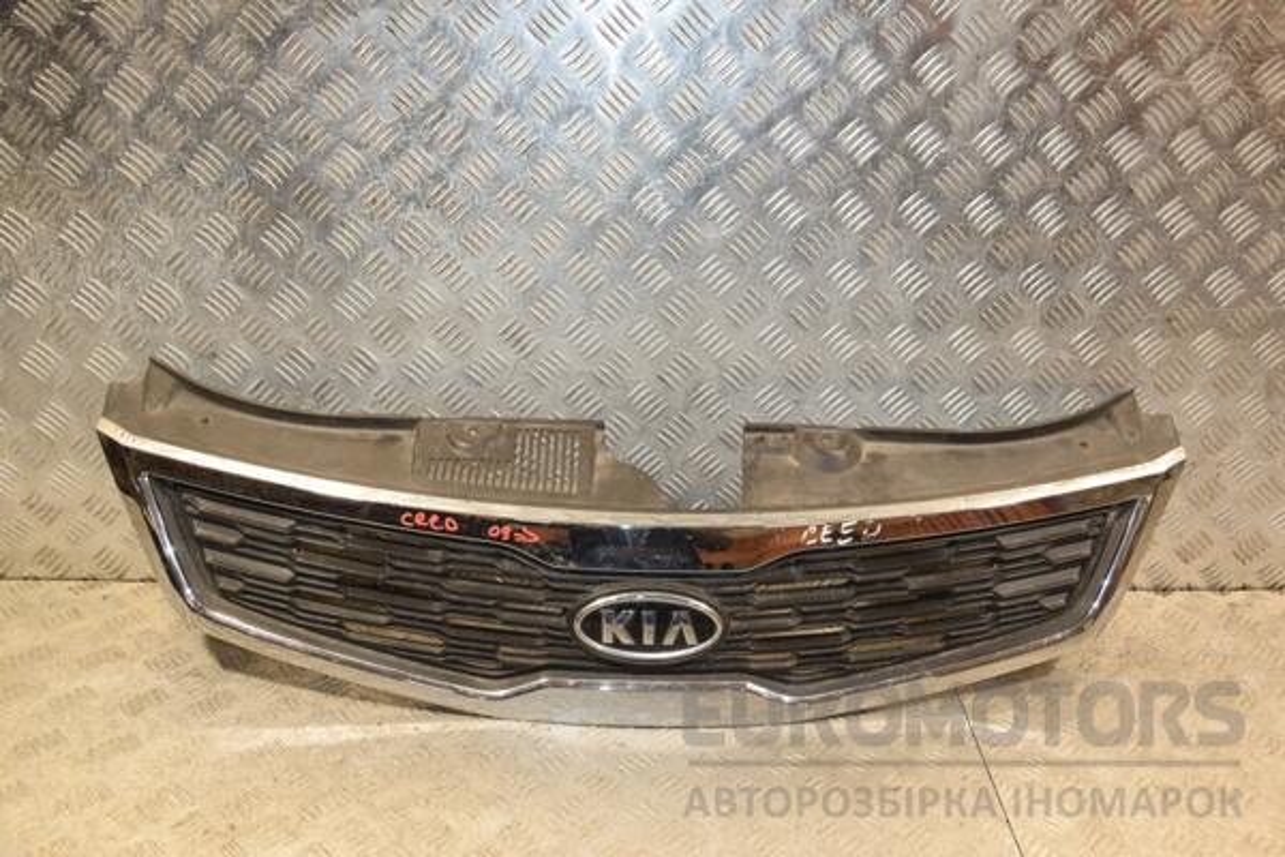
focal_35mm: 32
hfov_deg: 59.5
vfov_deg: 41.7
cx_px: 642
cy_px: 428
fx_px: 1124
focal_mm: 21
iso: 800
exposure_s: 1/200
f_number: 5
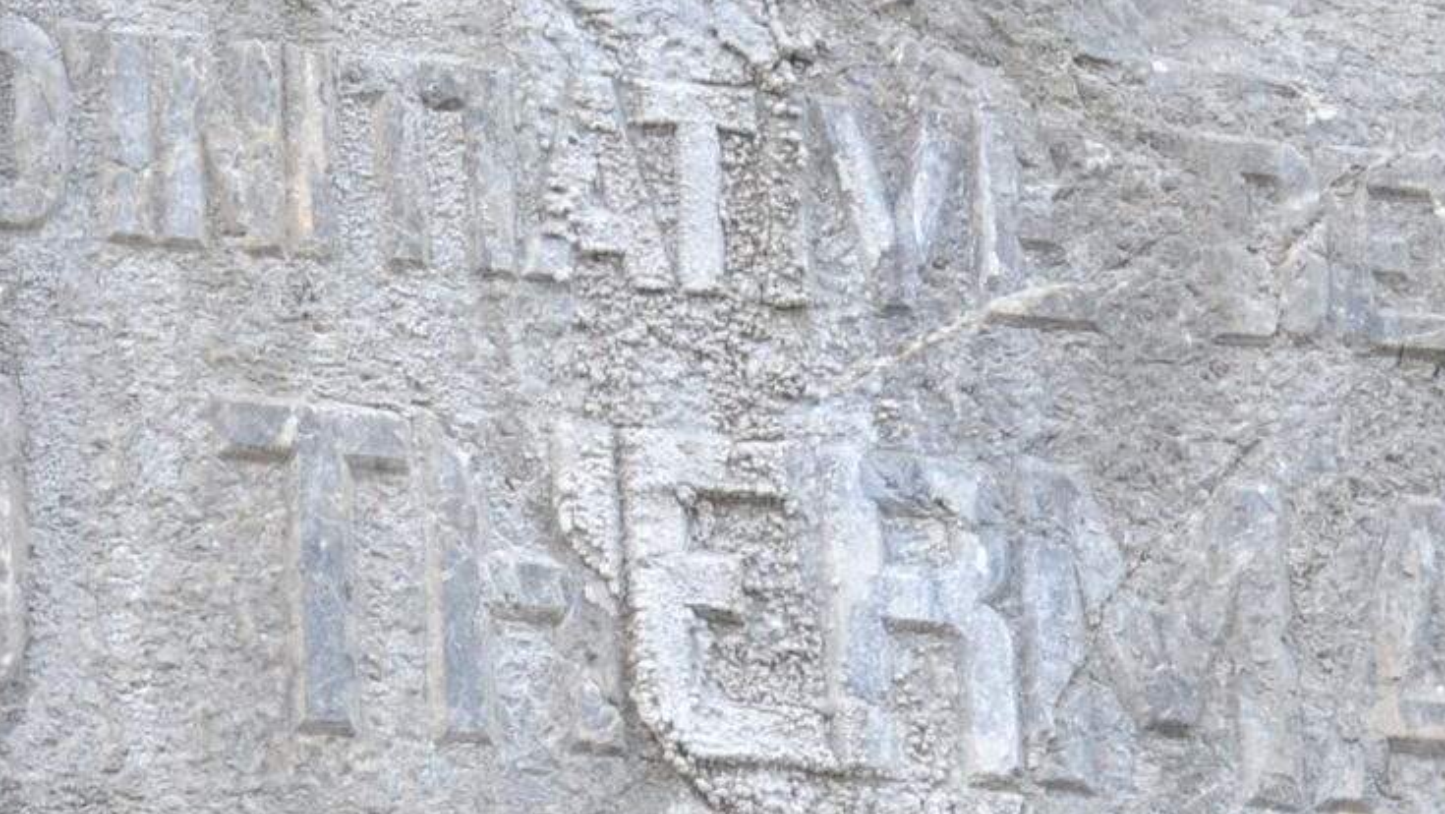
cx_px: 550
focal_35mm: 301
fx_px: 11530
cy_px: 184
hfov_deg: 7.2
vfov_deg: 4.0
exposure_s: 1/30
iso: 800
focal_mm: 55
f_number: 5
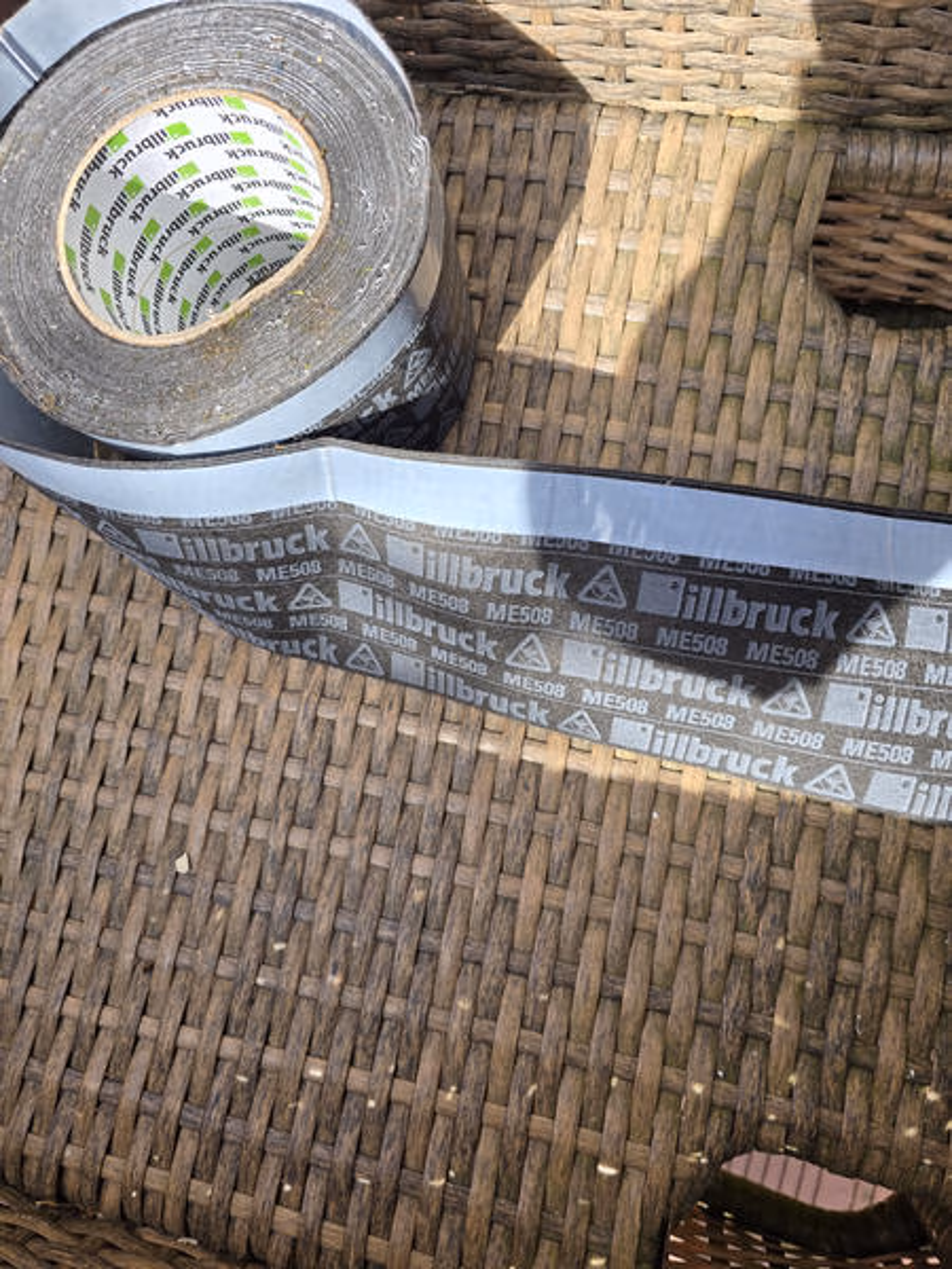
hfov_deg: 58.9
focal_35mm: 23
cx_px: 476
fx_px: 843
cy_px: 634
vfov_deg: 73.9
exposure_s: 1/299
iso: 12
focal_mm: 6.3
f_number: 1.7
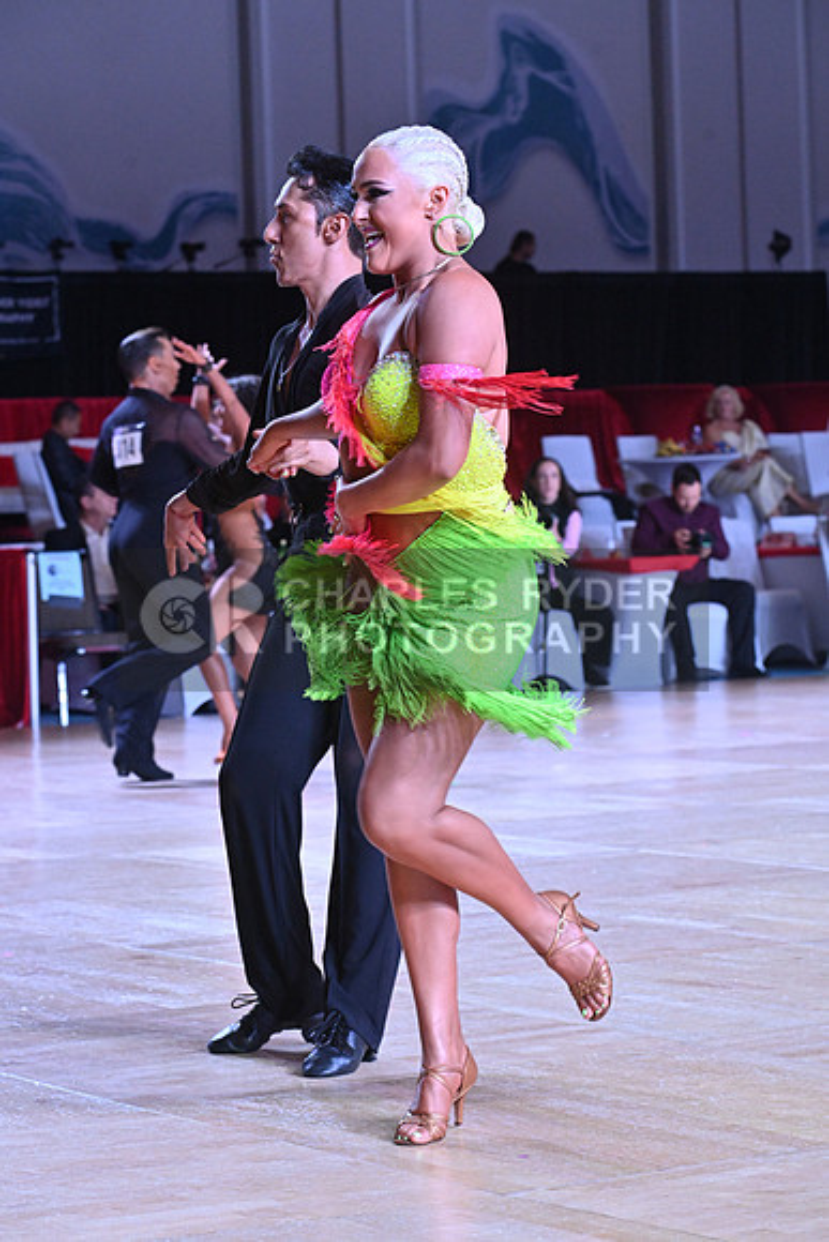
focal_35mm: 110
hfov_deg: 12.5
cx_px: 414
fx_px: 3797
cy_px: 621
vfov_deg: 18.6
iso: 4000
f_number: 8
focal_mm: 110
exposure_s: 1/400
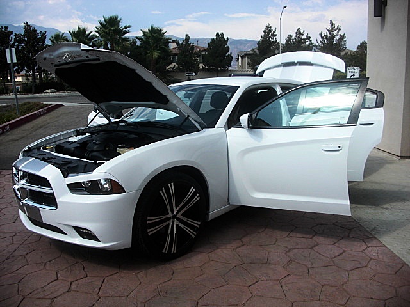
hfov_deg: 51.4
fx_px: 426
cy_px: 154
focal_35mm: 36
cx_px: 205
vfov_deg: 39.7
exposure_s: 1/1000
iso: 50
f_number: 2.8
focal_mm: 6.3
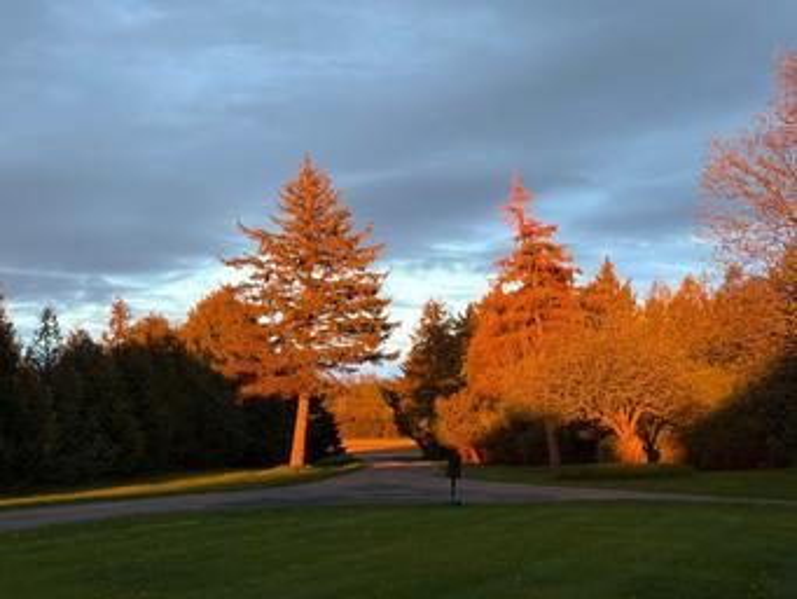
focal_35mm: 52
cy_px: 300
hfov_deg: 36.8
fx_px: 1198
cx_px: 398
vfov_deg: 28.0
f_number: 1.6
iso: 50
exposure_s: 1/96
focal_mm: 5.96
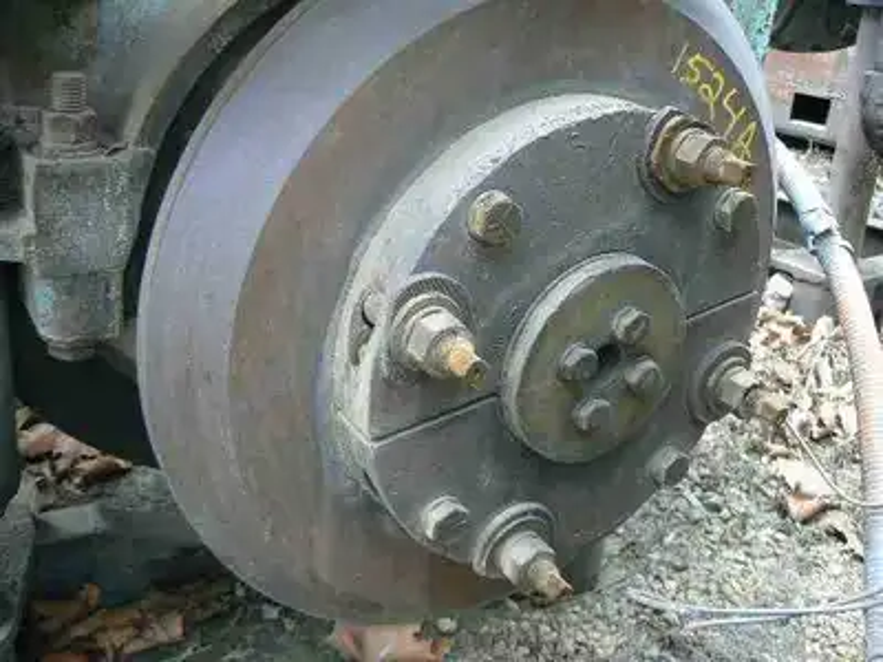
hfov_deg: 51.4
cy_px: 331
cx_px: 442
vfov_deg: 39.7
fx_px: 918
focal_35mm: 36
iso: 80
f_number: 3.2
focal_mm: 6
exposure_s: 1/50
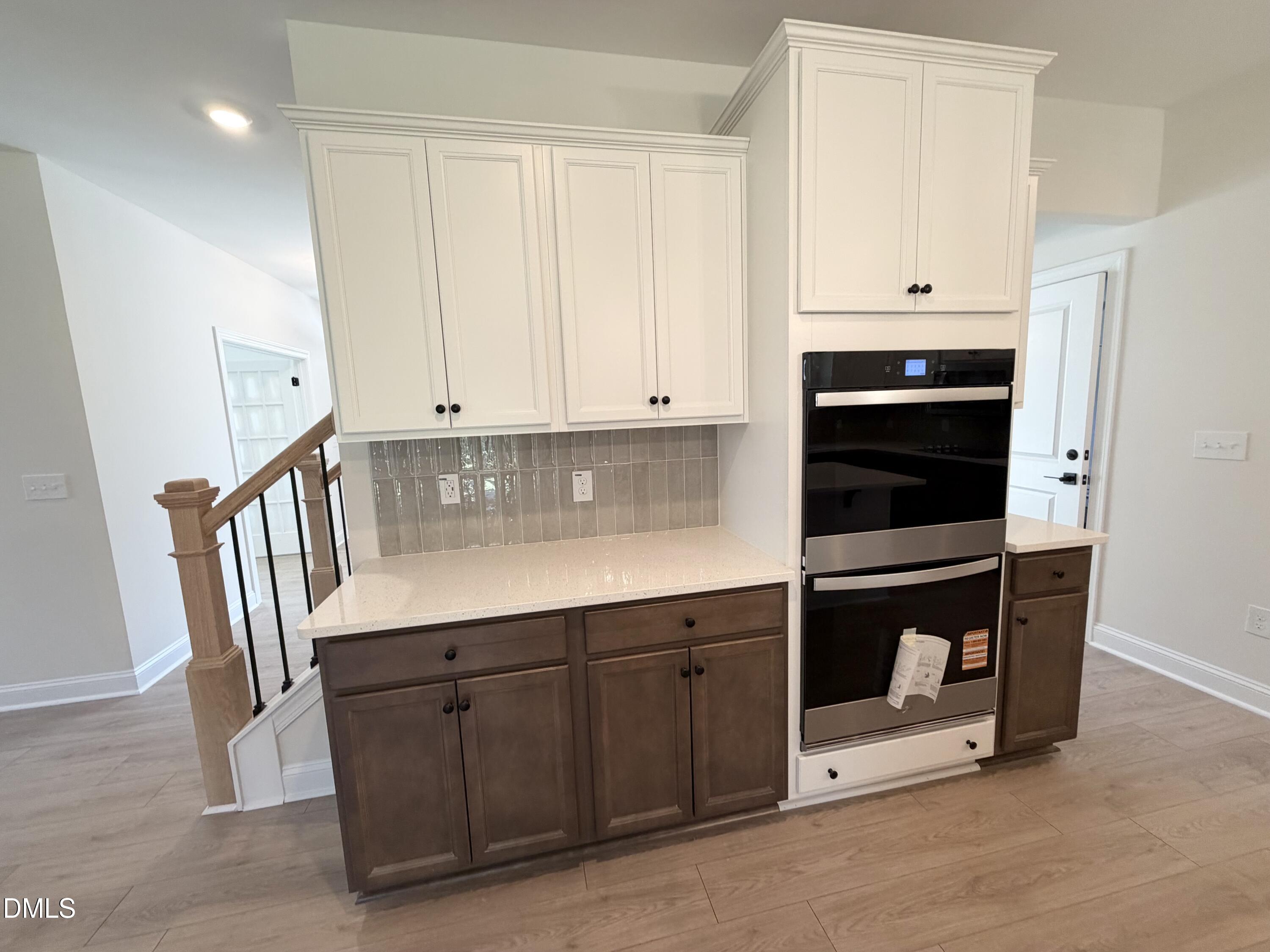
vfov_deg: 85.7
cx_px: 635
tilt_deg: -8.1
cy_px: 476
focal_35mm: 14
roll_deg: +2.0
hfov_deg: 102.1
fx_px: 514
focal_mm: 2.22
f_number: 2.2
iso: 200
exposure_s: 1/120
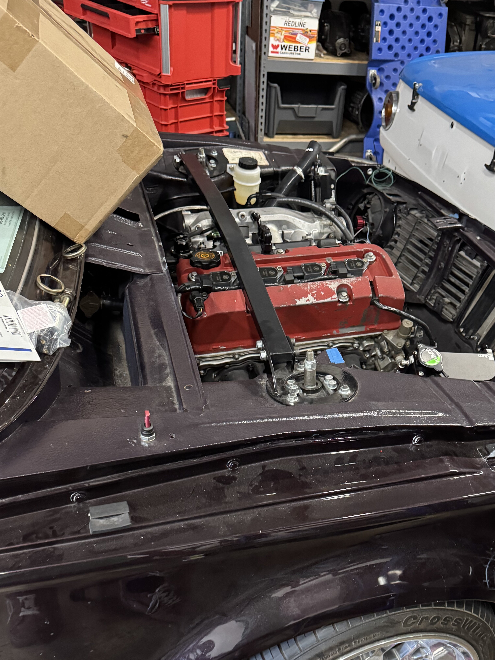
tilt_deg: -39.3
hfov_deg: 41.5
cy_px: 430
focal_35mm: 34
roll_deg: -7.5
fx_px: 648
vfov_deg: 53.1
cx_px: 306
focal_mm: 6.76
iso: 800
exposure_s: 1/60
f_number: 1.78
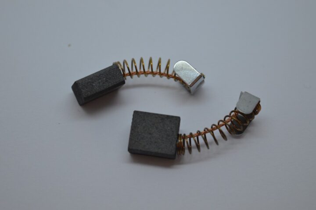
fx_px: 724
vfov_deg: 16.5
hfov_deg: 24.6
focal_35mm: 82
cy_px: 105
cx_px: 158
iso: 250
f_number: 5.6
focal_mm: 55
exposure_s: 1/125
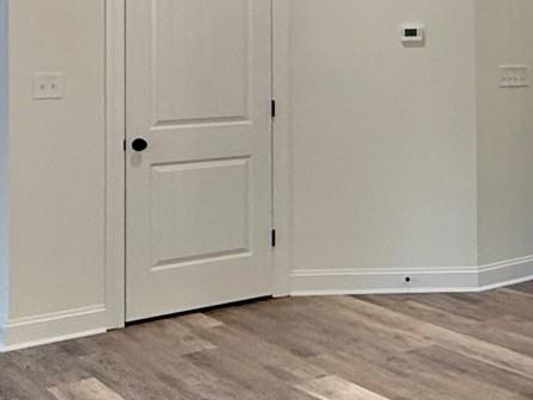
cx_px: 715
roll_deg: +0.6
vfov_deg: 22.4
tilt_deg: +1.0
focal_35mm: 64
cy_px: 37
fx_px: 985
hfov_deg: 25.5
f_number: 2.2
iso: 160
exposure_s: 1/120
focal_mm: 2.22
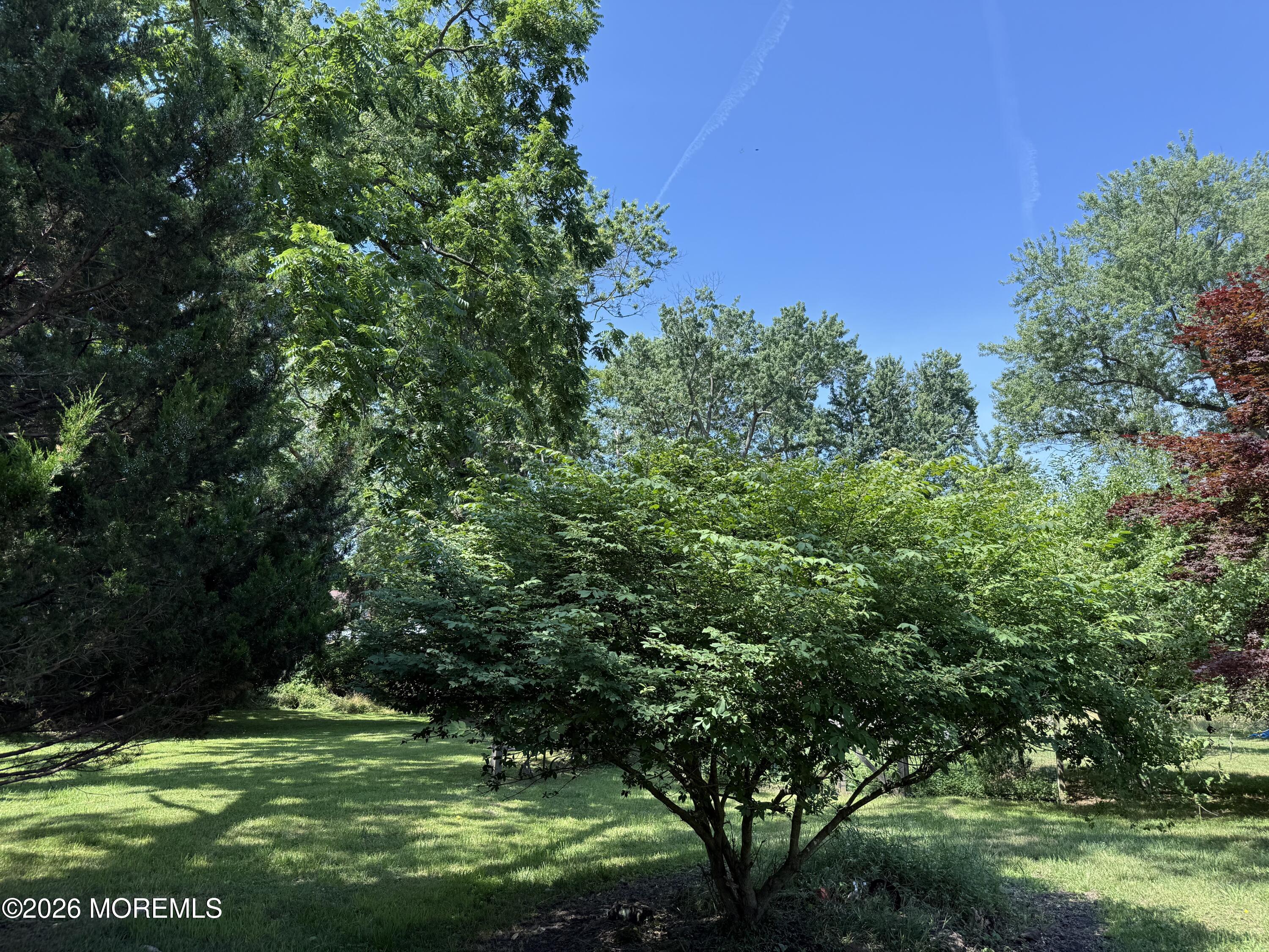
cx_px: 634
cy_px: 476
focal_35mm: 24
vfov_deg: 56.8
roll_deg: -0.8
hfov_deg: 71.6
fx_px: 880
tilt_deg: +11.2
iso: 80
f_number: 1.78
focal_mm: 6.76
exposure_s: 1/1156
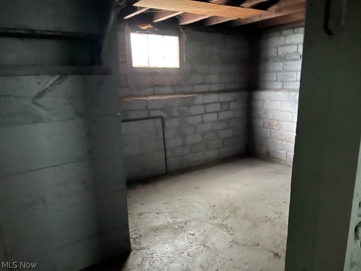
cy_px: 136
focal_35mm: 26
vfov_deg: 53.1
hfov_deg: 67.3
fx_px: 271
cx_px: 180
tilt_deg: -11.8
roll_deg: +0.6
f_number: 1.5
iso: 800
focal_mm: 5.7
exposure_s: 1/9
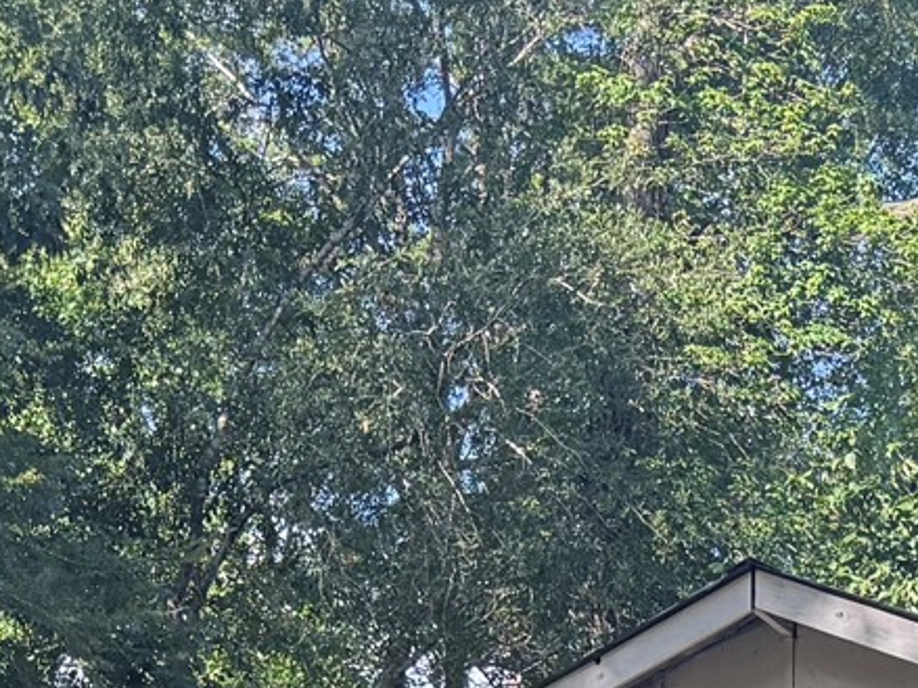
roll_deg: -0.4
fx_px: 2969
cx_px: 1023
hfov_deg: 17.0
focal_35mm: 112
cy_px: 1570
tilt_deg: -2.4
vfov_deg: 11.3
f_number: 1.78
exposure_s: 1/528
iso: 100
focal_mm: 6.76
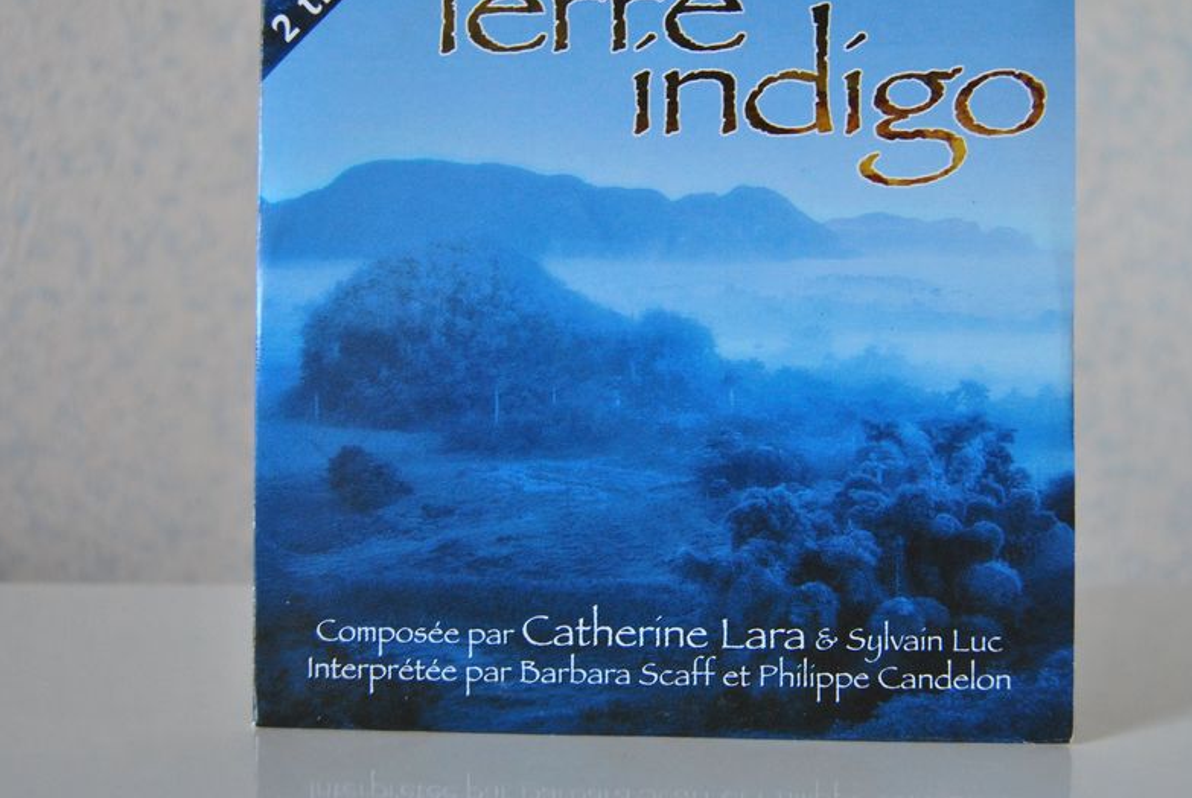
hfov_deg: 42.7
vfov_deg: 29.3
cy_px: 333
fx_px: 1525
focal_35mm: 46
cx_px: 652
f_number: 3.8
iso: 400
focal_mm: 24
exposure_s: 1/40
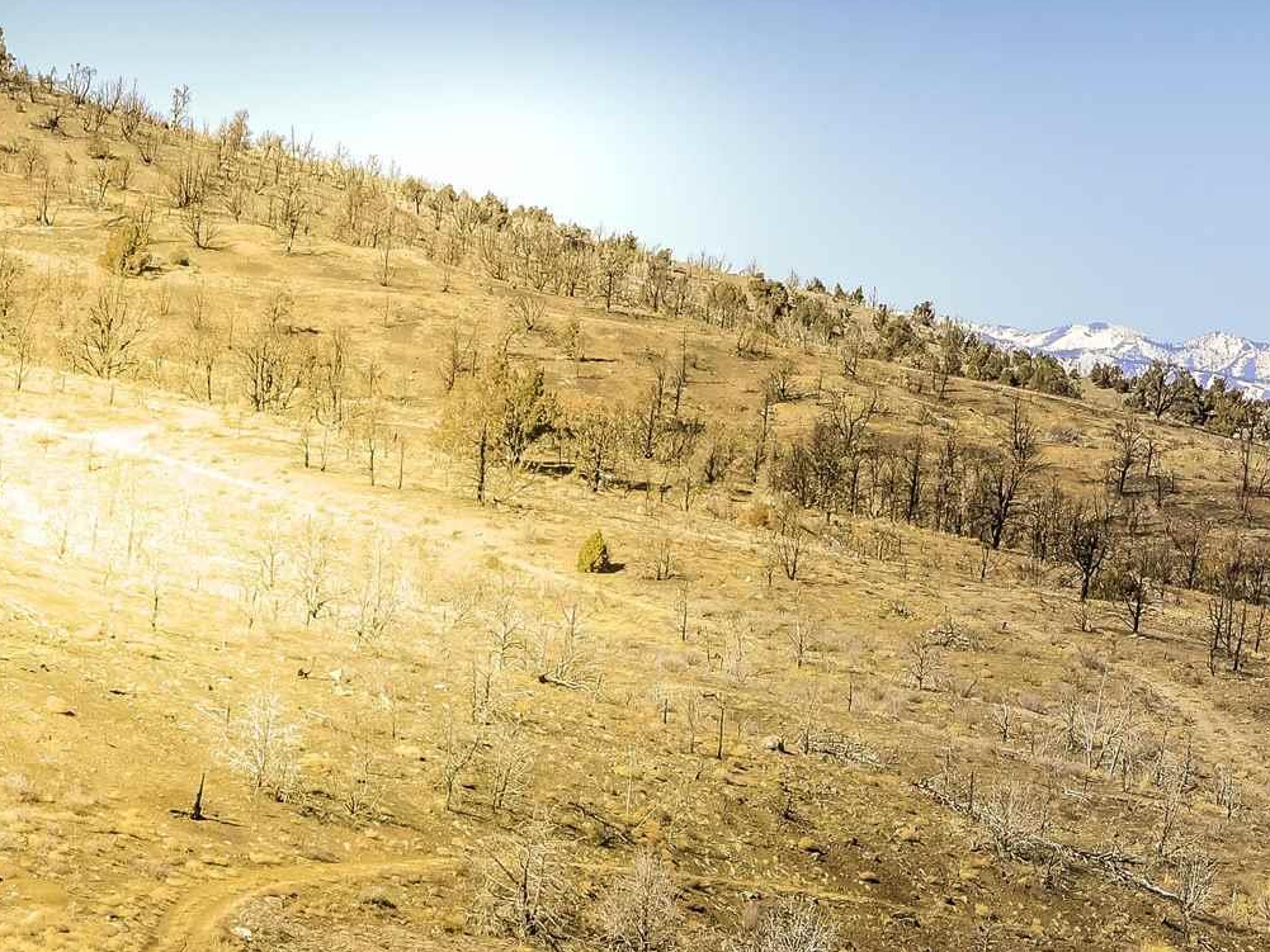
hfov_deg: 8.1
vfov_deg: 6.1
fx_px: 8934
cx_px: 1366
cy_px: 581
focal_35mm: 243
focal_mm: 55
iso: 140
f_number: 8
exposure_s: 1/500
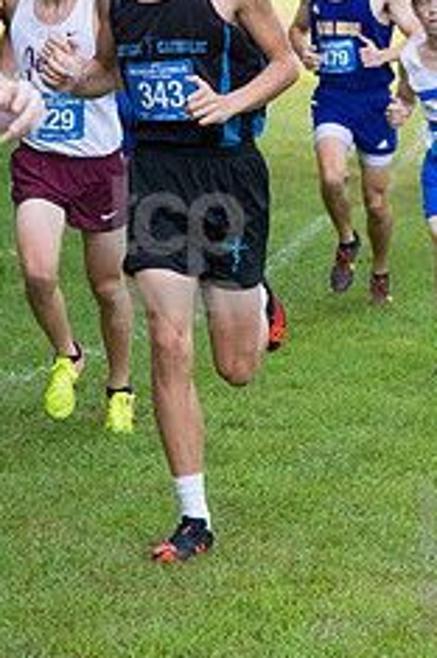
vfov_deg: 8.0
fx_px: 4730
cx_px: 178
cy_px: 252
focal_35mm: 259
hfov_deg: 5.3
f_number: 5
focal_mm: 90
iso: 3200
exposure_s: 1/1600
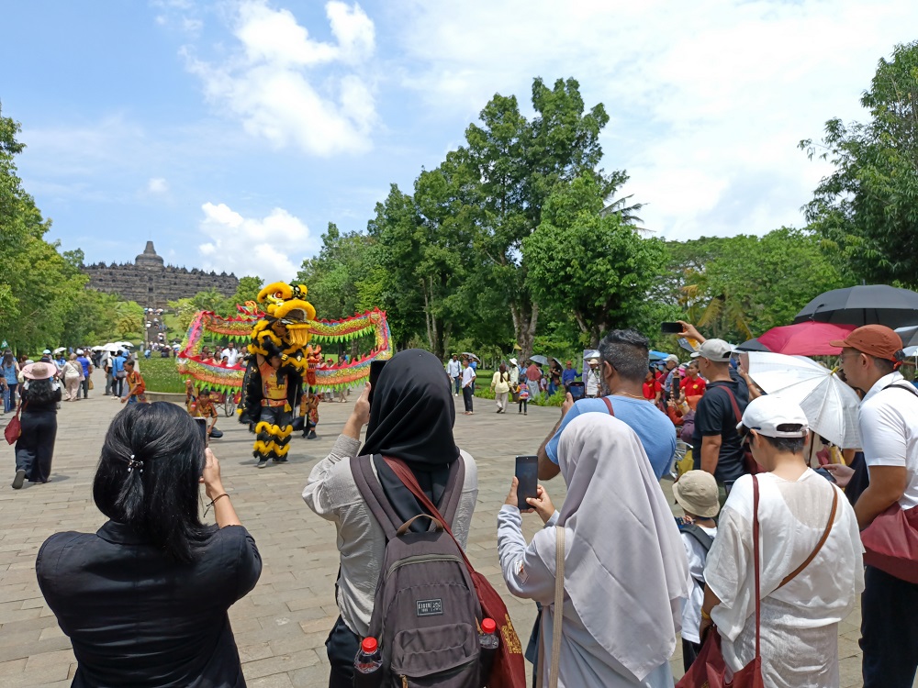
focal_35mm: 23
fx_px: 610
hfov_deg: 73.9
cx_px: 459
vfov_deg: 58.9
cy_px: 344
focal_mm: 5.56
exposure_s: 1/866
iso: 50
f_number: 1.8
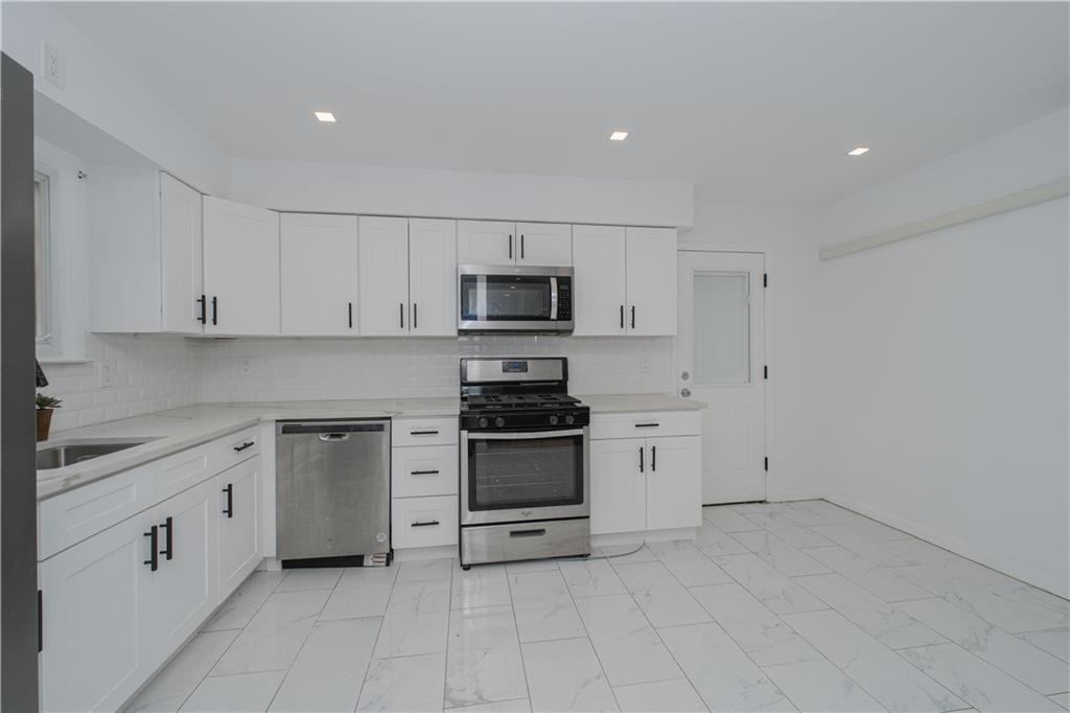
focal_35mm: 15
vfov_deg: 77.3
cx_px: 535
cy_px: 356
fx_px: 446
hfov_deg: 100.4
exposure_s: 1/60
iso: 200
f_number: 8
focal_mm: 10
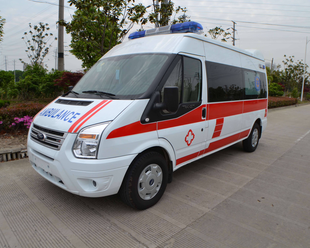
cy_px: 125
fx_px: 284
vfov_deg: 47.1
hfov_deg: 57.1
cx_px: 144
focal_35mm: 31
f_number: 8
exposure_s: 1/250
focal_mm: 18
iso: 100
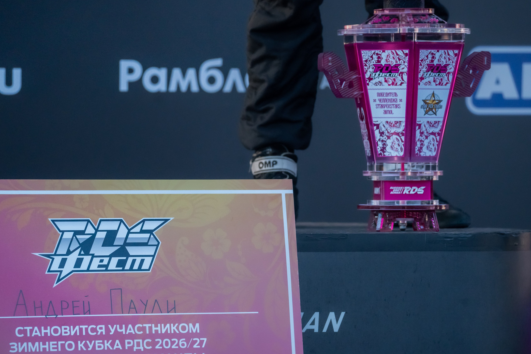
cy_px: 195
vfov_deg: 4.7
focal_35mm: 292
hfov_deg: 7.1
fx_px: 4306
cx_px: 253
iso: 2000
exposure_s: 1/400
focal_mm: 223.9
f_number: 5.6
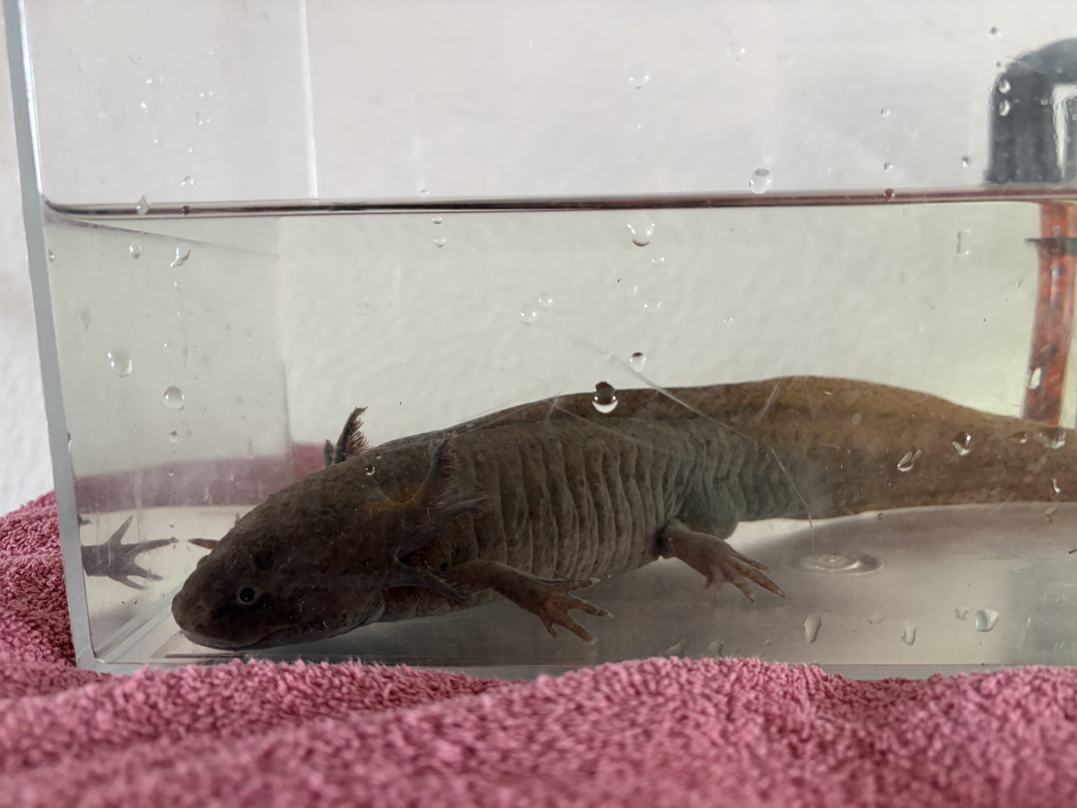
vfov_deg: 53.1
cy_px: 404
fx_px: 809
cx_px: 538
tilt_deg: -6.8
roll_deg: +0.8
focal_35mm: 26
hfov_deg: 67.3
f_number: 1.6
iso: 320
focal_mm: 5.96
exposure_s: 1/60
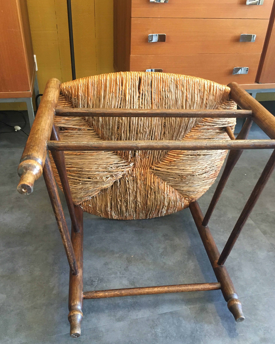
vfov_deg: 57.2
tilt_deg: -33.1
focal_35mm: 31
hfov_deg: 47.1
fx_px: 315
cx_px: 138
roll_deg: -4.2
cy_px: 177
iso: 200
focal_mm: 4.15
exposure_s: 1/33
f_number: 2.2
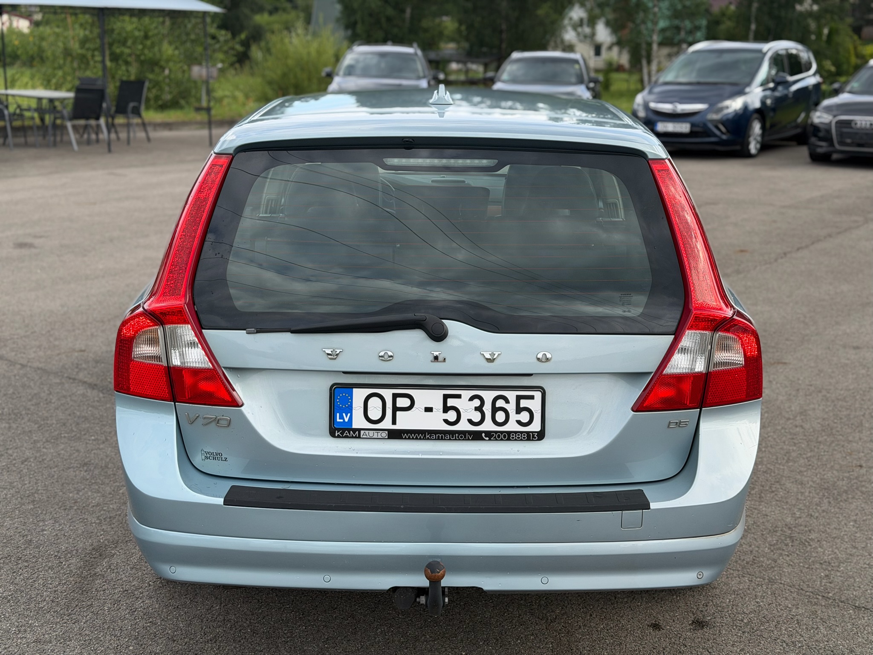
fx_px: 1211
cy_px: 328
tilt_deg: -13.5
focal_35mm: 48
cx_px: 436
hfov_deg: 39.7
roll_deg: -1.5
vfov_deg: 30.3
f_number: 1.78
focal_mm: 6.76
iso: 64
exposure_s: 1/1543
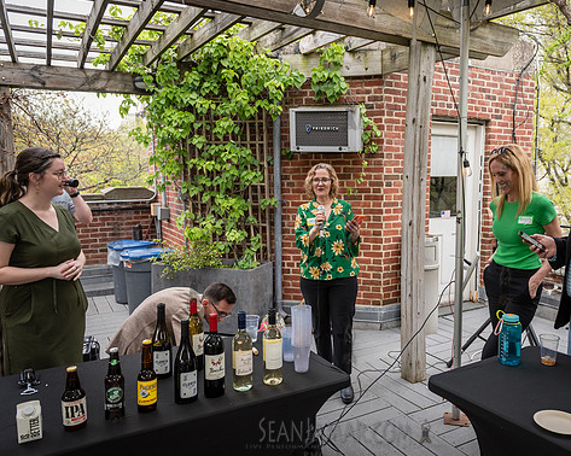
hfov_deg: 61.6
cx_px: 349
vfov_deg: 51.5
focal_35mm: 28
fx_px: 473
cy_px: 226
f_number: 4
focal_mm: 24
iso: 640
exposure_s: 1/200
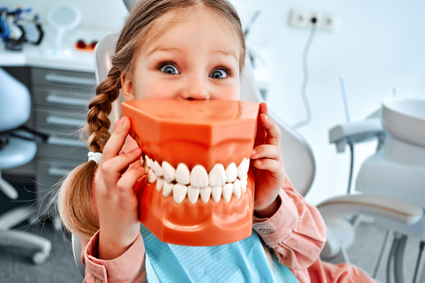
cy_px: 142
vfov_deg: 37.9
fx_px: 413
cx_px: 212
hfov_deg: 54.4
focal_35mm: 35
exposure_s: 1/125
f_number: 4.5
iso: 640
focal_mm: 35
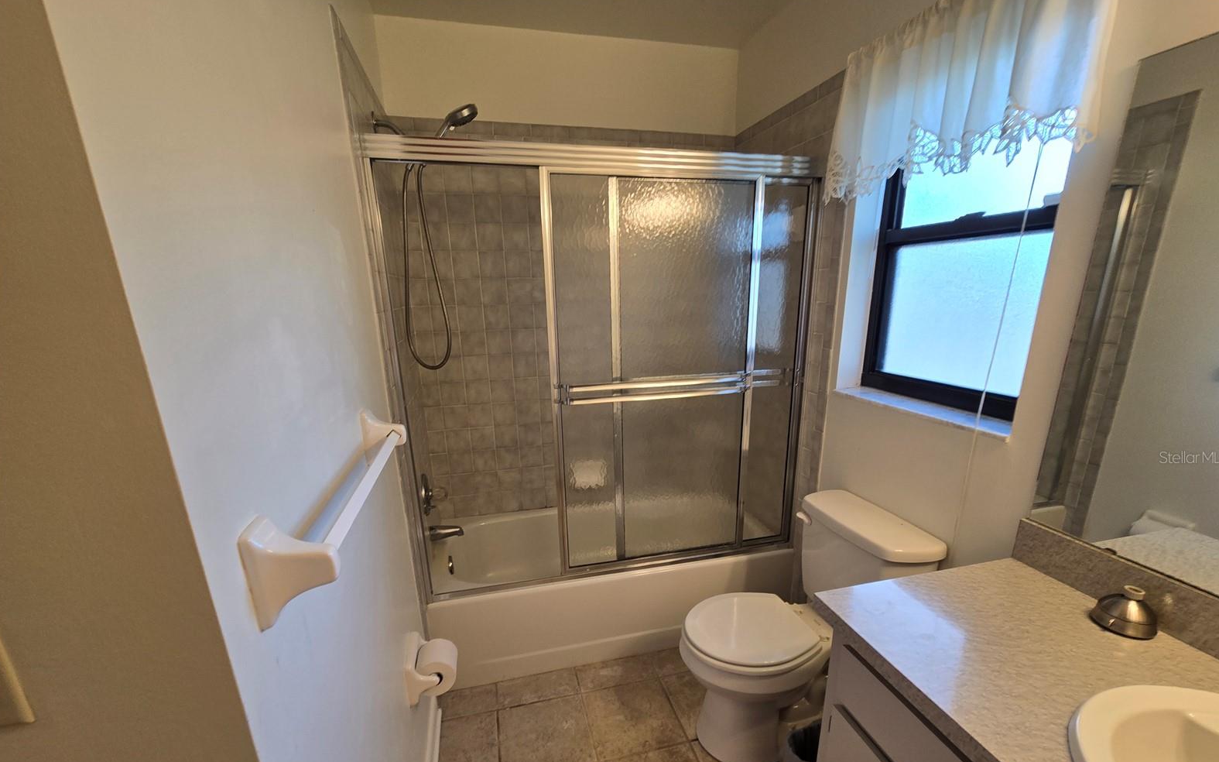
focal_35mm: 14
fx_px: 465
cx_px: 613
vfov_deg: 77.7
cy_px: 457
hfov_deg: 105.3
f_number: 2.2
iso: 50
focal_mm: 2.2
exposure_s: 1/60
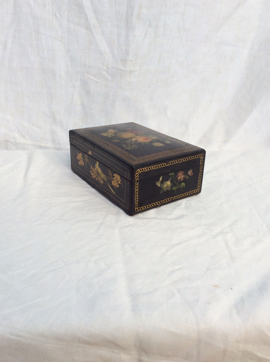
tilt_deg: -26.4
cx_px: 135
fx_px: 334
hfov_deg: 44.1
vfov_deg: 56.9
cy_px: 181
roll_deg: -0.6
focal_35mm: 32
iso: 32
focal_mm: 3.3
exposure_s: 1/145
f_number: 2.4
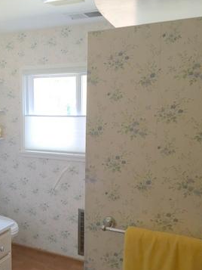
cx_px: 70
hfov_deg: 36.5
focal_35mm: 39
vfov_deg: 47.8
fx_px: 303
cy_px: 147
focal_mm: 4.15
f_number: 2.2
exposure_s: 1/40
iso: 40
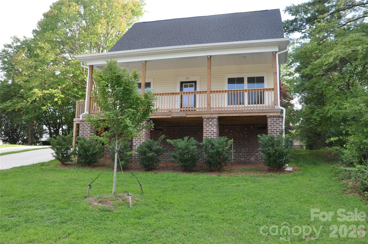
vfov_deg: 43.5
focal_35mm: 30
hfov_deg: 62.0
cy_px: 122
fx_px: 306
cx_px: 184
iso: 200
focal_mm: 20
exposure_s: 1/80
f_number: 9
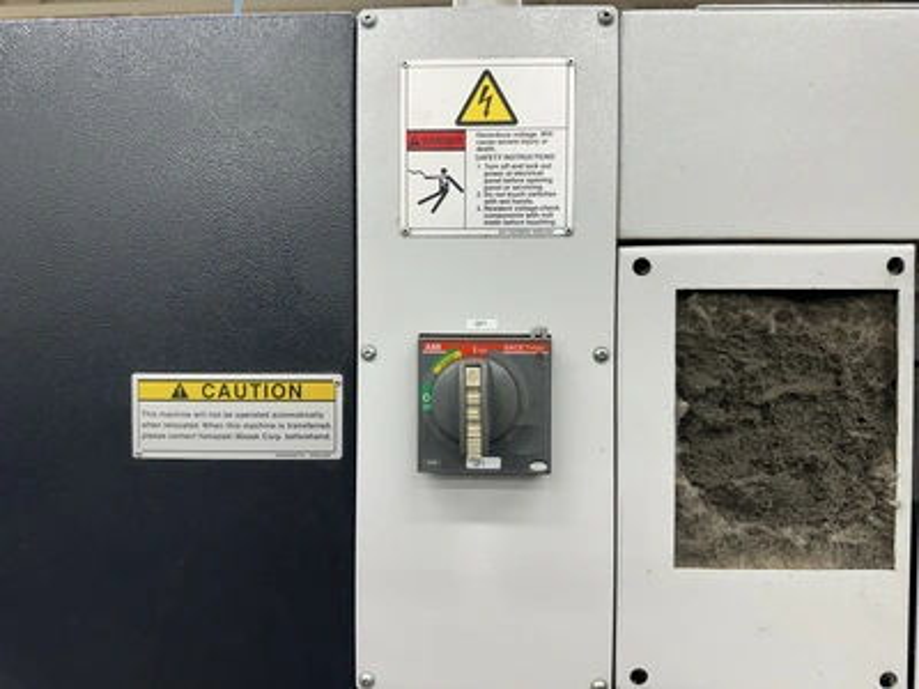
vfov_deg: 56.8
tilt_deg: -0.6
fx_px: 637
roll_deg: -0.9
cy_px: 344
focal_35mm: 24
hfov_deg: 71.6
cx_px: 460
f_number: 1.78
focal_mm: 6.86
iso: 125
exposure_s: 1/120
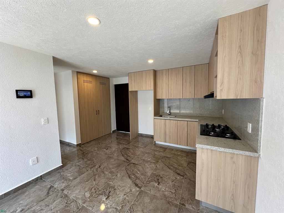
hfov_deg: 102.1
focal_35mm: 14
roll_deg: +0.8
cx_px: 142
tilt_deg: -1.6
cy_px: 106
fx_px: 115
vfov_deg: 85.7
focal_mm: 2.22
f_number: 2.2
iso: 100
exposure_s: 1/99
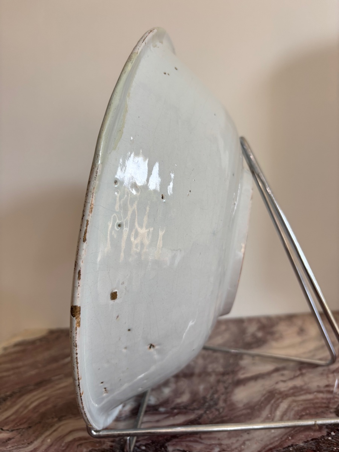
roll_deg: +3.1
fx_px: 339
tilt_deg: -5.3
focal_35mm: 26
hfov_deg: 53.1
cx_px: 170
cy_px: 226
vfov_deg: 67.3
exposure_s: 1/121
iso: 40
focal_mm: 5.96
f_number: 1.6
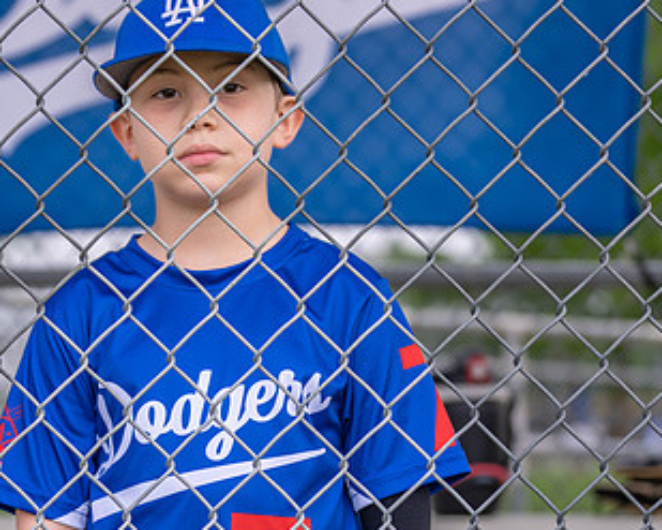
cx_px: 186
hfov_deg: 13.5
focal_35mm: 142
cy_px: 290
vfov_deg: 10.9
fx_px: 2781
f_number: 2.8
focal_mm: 70
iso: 100
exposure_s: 1/800
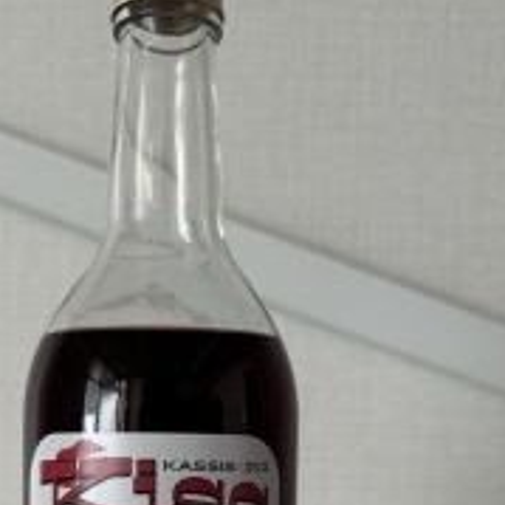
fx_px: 941
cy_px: 559
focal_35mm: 57
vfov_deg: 27.4
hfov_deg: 29.8
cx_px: 164
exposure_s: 1/60
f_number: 1.78
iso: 250
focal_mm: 6.76
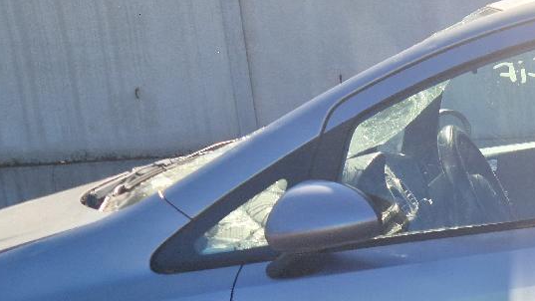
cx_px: 633
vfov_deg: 13.9
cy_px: 368
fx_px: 1192
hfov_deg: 23.3
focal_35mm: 84
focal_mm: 5.4
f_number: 1.8
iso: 50
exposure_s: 1/833
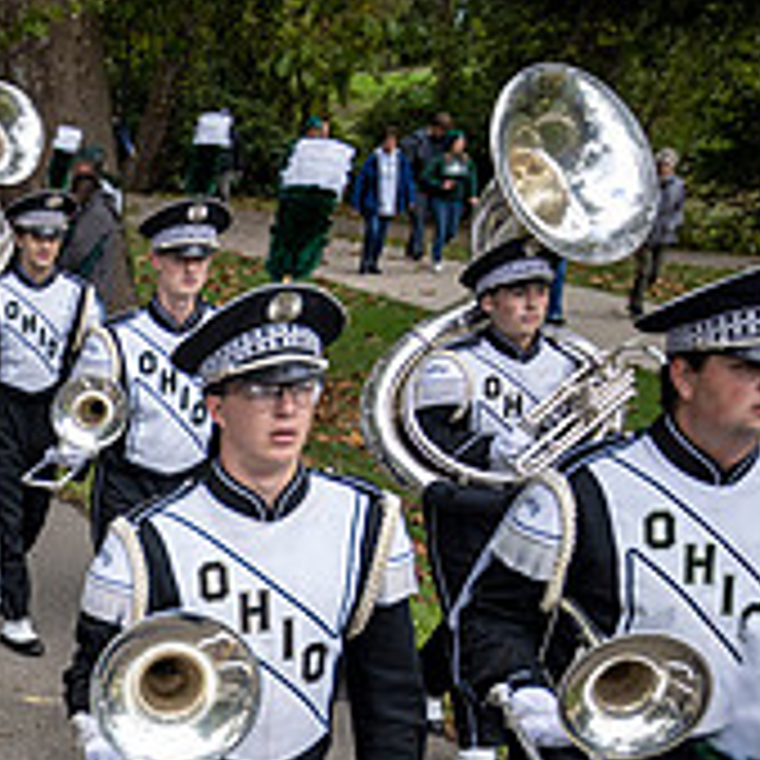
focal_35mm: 70
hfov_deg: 20.4
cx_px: -445
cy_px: 866
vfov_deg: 23.0
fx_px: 1739
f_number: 4
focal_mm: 24
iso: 500
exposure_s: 1/1000
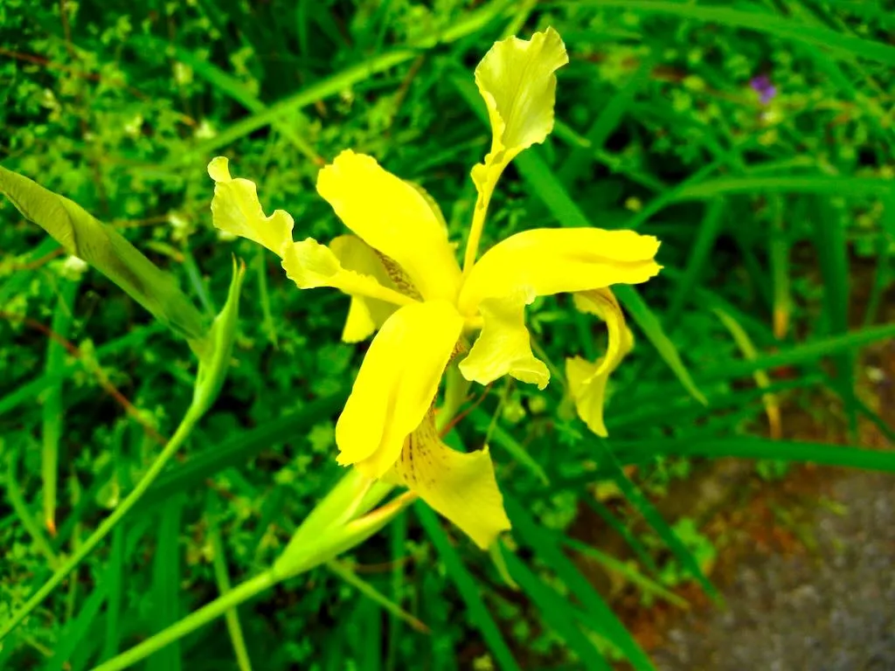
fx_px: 776
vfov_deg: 46.8
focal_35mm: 30
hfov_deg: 60.0
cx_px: 448
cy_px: 336
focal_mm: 5.4
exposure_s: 1/586
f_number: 3.5
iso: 160
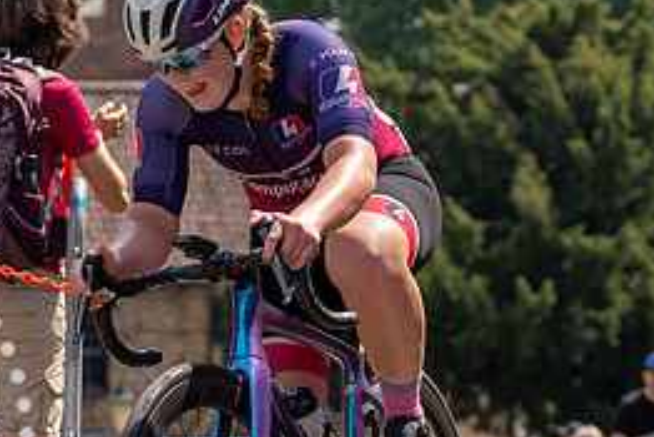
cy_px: 207
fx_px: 3526
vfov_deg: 7.1
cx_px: 211
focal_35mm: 194
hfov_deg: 10.6
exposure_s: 1/2500
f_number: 3.5
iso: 160
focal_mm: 72
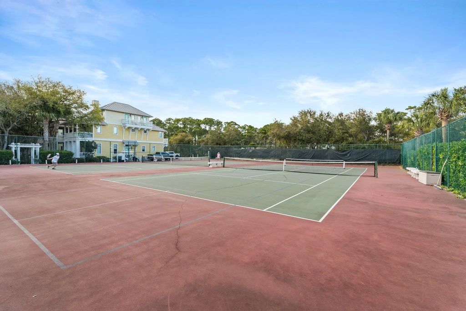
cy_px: 156
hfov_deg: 96.7
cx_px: 233
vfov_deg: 73.8
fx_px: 207
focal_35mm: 16
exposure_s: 1/80
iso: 400
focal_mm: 16
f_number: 13
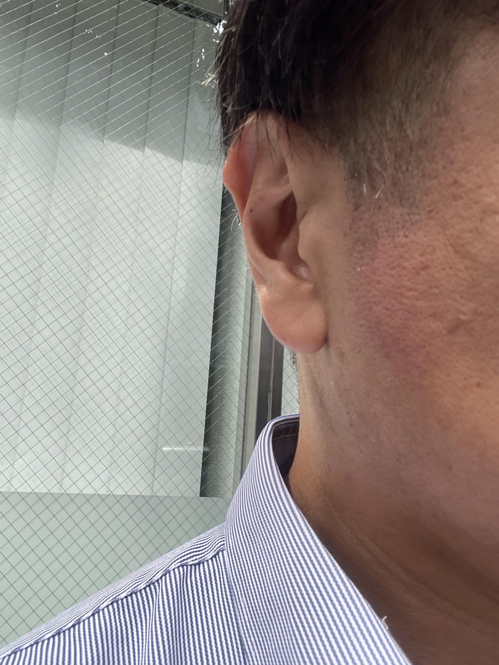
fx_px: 577
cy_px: 332
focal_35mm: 30
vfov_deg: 60.0
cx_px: 250
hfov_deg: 46.8
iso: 25
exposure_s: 1/224
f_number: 2.2
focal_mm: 2.71
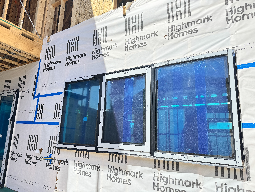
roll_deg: -2.6
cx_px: 128
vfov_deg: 56.8
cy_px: 96
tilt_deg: +13.4
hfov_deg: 71.6
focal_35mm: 24
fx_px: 177
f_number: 1.78
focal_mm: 6.76
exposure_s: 1/1818
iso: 80
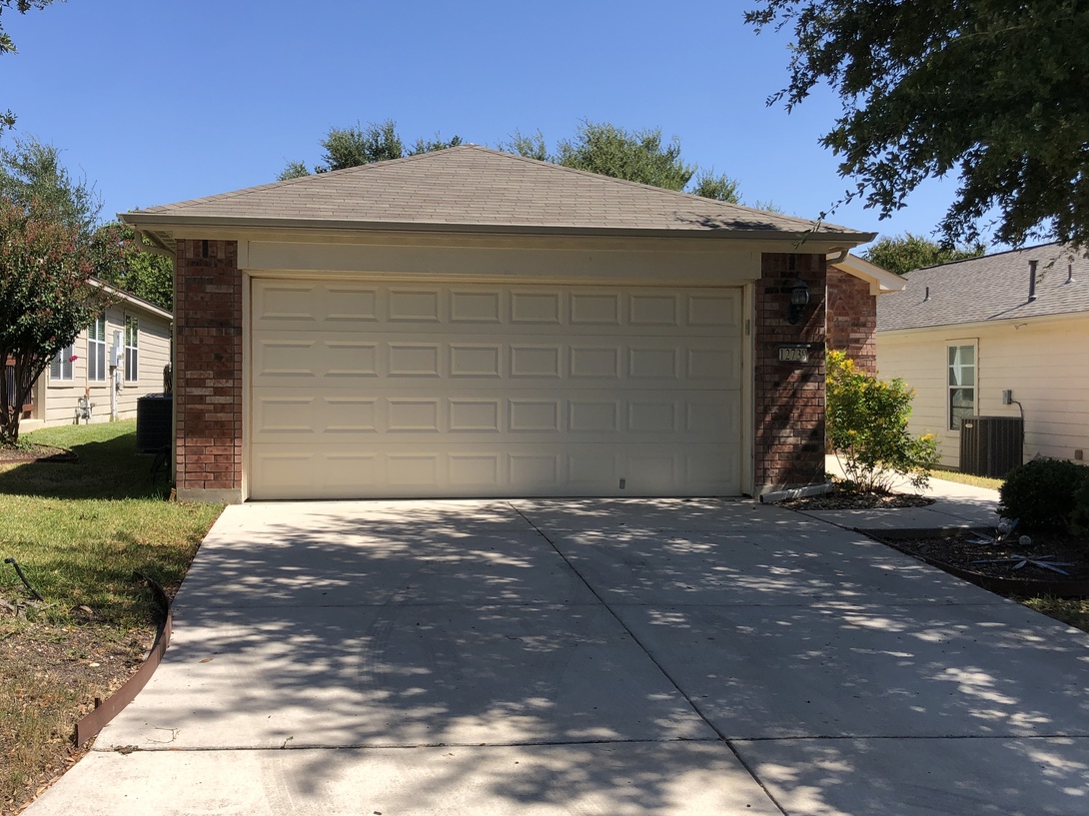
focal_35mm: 37
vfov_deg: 38.6
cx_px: 502
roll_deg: -0.4
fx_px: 1164
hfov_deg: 50.1
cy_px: 396
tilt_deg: +0.3
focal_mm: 3.99
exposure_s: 1/1473
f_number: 1.8
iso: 20
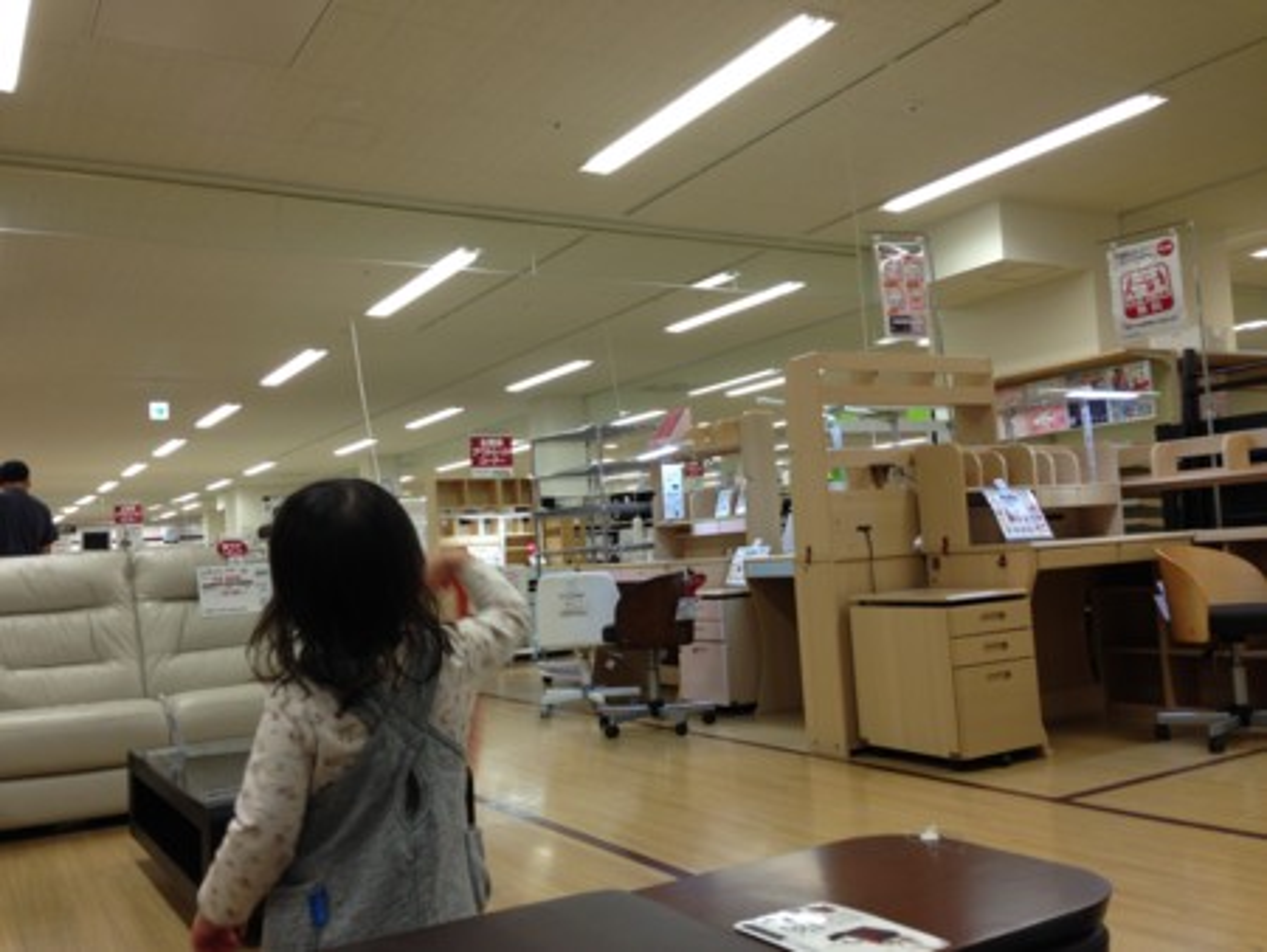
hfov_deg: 55.3
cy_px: 476
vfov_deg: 43.0
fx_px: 1208
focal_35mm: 33
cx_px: 634
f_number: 2.4
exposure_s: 1/24
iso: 50
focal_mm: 4.13
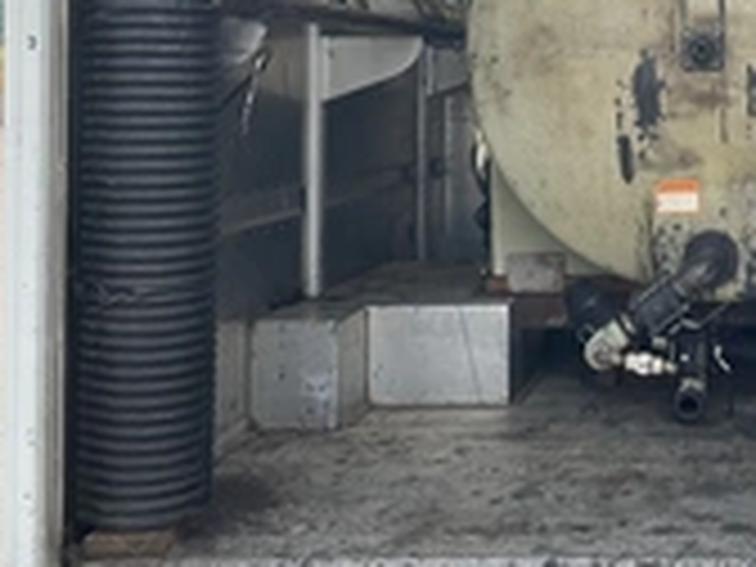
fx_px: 1507
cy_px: 0
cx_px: 706
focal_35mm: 69
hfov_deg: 27.0
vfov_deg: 20.6
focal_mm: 3
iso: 25
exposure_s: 1/529
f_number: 1.8
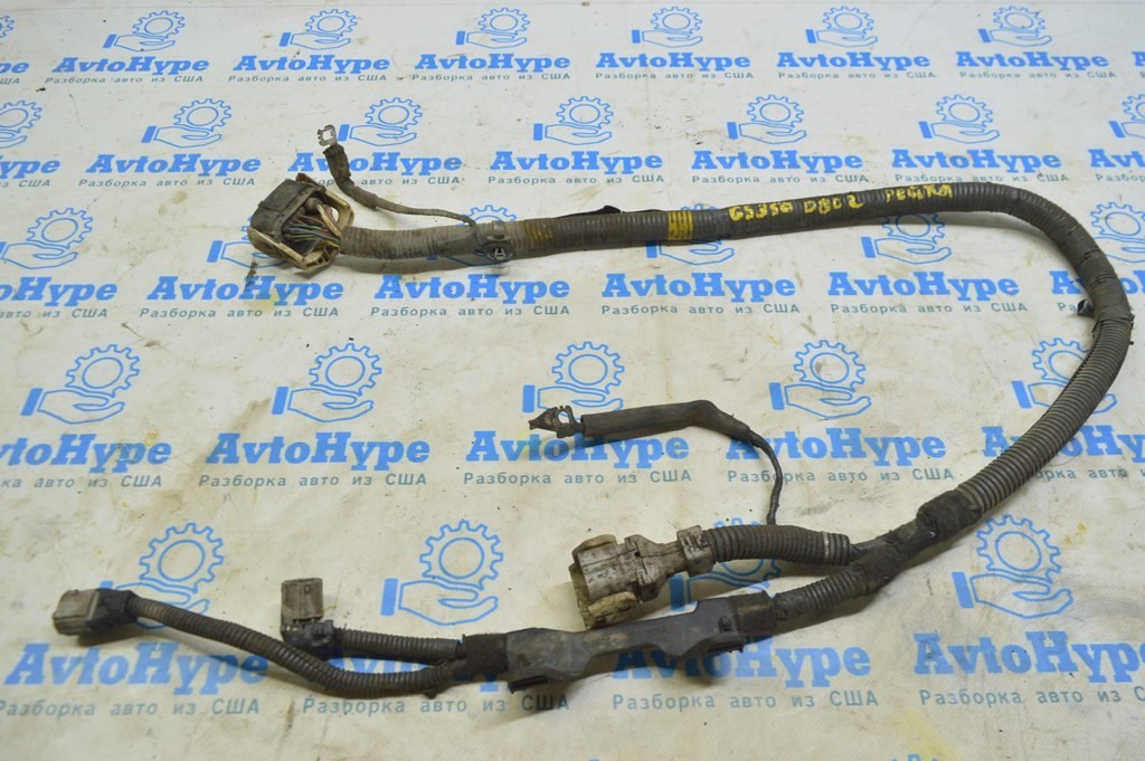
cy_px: 380
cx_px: 572
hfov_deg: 67.4
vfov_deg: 47.9
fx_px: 858
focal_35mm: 27
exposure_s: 1/20
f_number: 5.6
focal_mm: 18
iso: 400
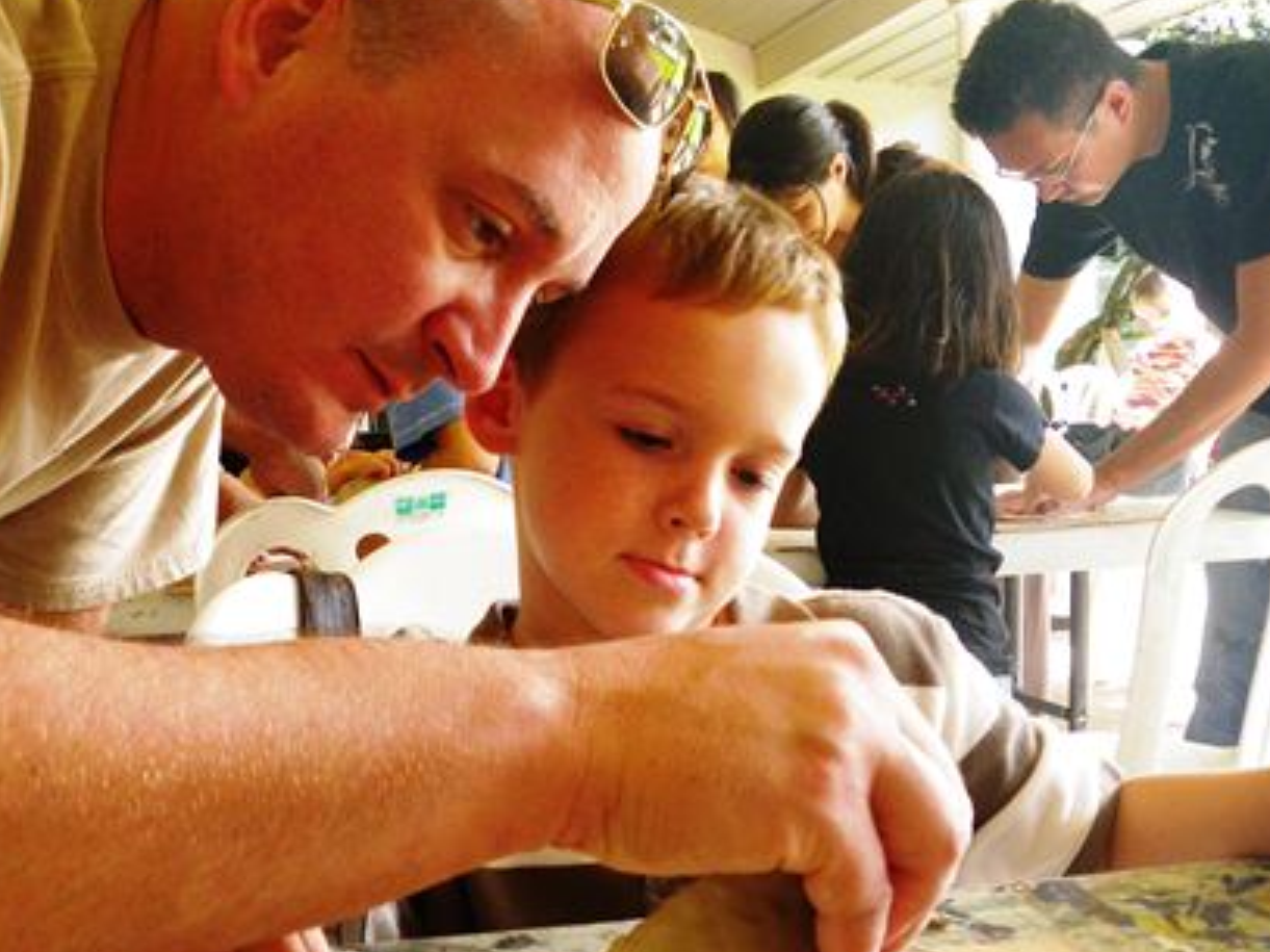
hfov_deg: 42.1
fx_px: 1614
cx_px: 371
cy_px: 702
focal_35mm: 44
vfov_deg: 32.3
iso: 160
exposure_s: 1/50
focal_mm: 5
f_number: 3.5
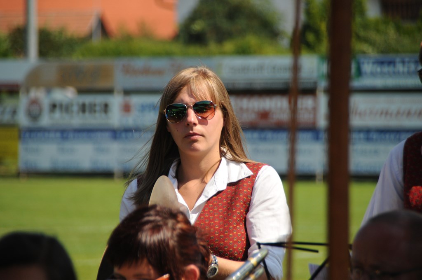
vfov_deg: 4.2
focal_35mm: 330
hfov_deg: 6.3
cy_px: 140
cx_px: 211
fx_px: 3863
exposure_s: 1/1250
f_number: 6.3
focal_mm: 220
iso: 400
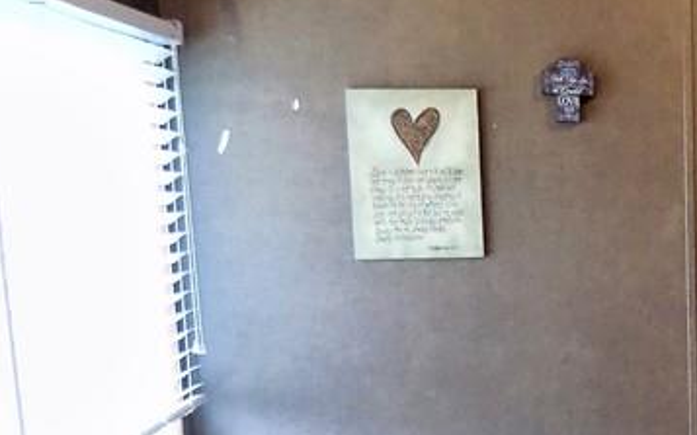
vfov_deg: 18.2
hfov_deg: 26.1
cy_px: 419
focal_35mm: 70
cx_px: 841
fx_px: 1329
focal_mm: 4
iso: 220
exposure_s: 1/30
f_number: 3.1
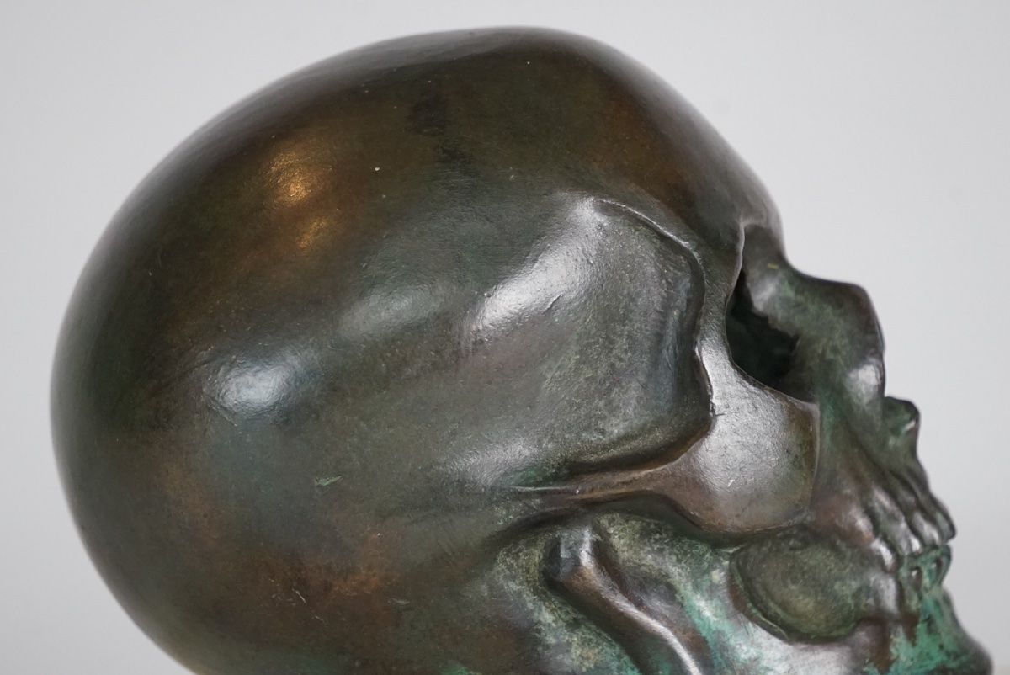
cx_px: 505
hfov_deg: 6.5
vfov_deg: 4.4
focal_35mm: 315
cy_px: 338
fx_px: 8844
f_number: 6.3
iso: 2500
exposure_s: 1/320
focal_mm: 210
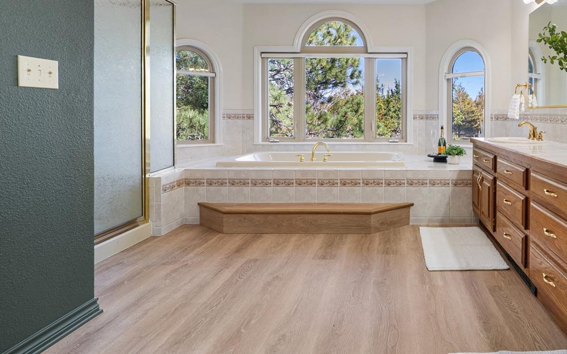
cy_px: 119
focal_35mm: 24
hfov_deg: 71.5
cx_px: 398
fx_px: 371
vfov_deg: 50.2
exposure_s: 1/3
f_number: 8
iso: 200
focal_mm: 16
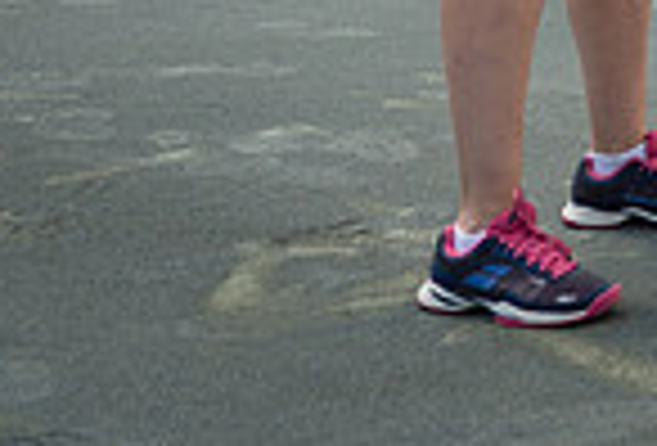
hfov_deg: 14.5
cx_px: 1389
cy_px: -553
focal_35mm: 111
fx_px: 2036
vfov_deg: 10.9
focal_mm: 24
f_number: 4
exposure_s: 1/1250
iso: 200
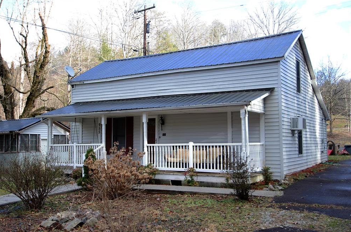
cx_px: 173
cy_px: 118
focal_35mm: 37
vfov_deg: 35.8
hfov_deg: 52.0
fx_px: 360
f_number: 4.5
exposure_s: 1/80
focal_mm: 24
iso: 100
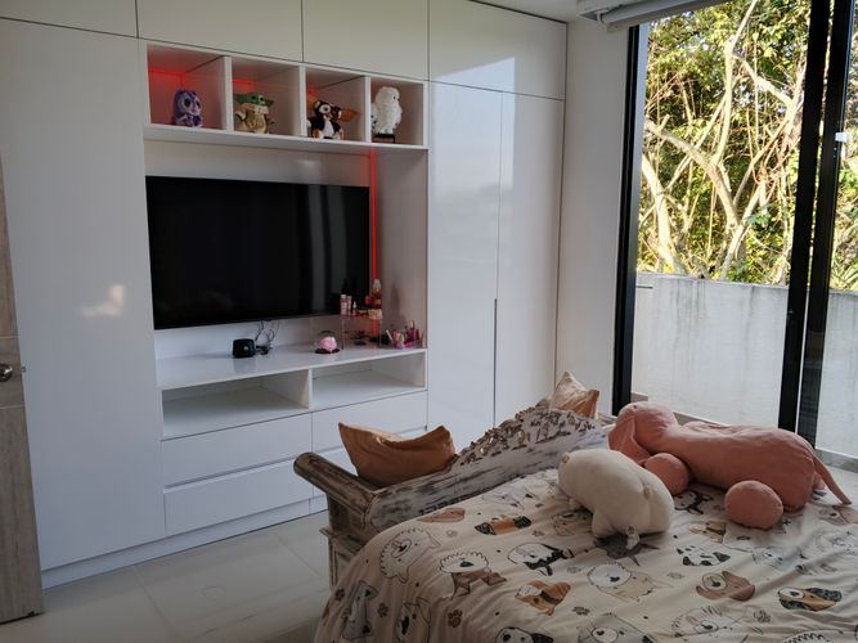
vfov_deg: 51.3
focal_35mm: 27
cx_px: 429
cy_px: 322
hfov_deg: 65.3
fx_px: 669
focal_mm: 4.09
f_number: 1.6
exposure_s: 1/80
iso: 195
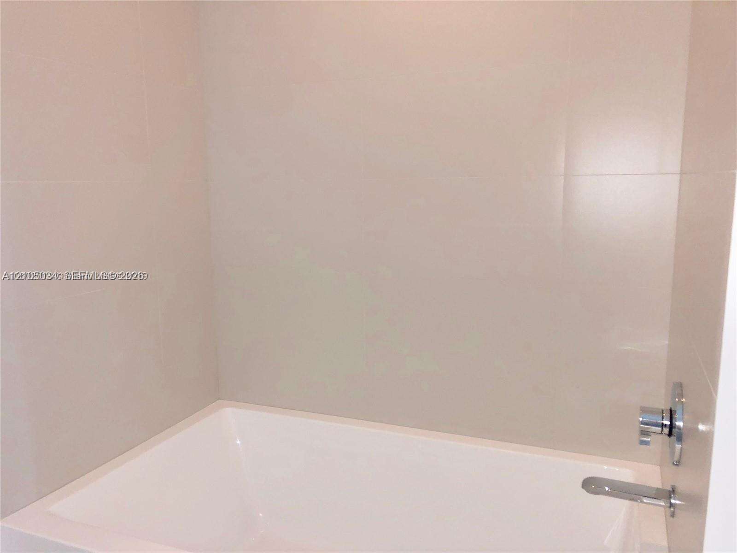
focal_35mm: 28
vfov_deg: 49.7
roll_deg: +1.6
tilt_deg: -9.2
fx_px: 596
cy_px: 276
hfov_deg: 63.4
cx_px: 368
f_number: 1.8
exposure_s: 1/60
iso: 64
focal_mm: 4
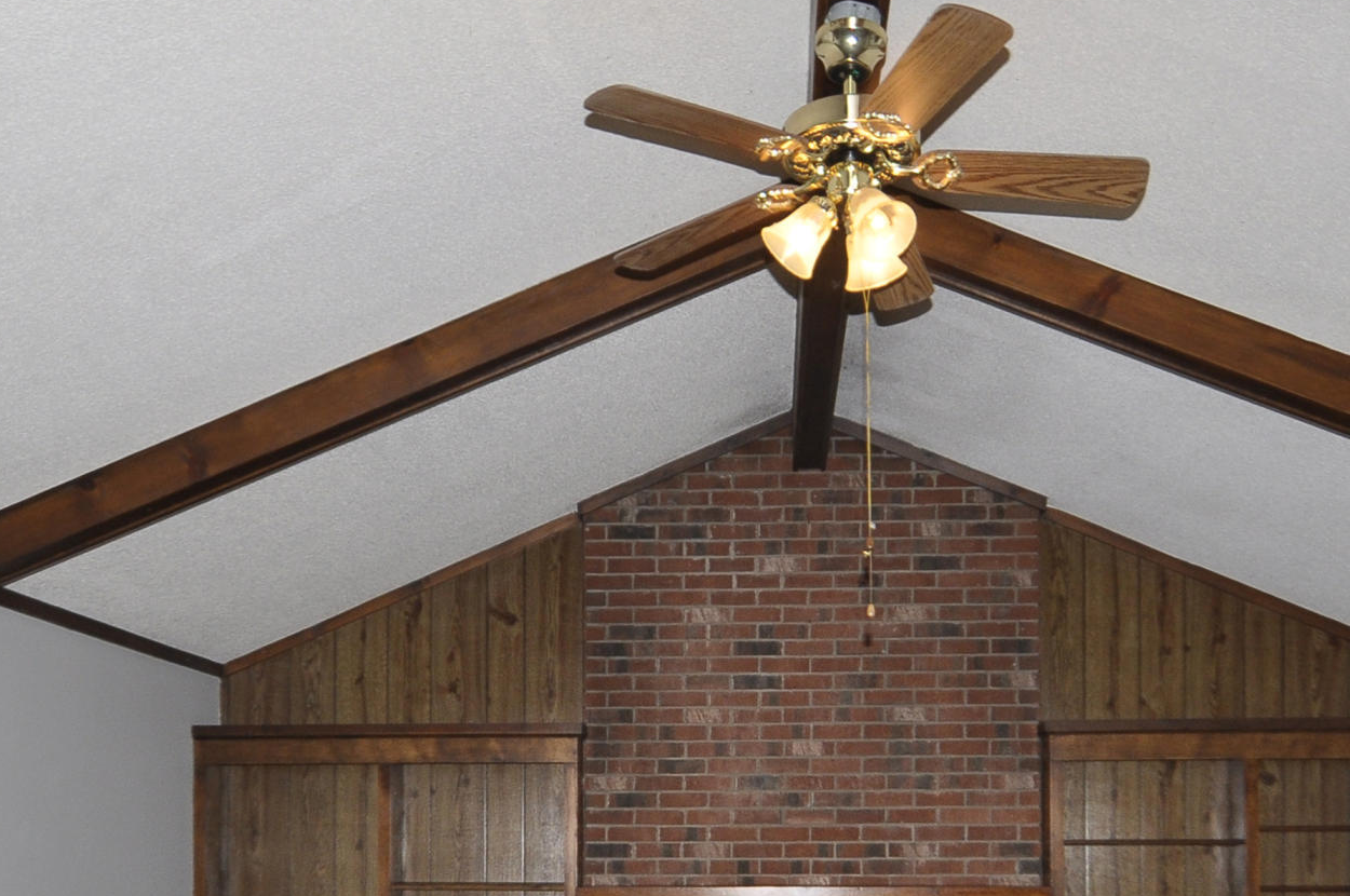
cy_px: 774
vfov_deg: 35.0
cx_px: 775
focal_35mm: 36
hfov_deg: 53.0
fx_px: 1348
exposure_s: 1/125
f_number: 5
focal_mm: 10
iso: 400
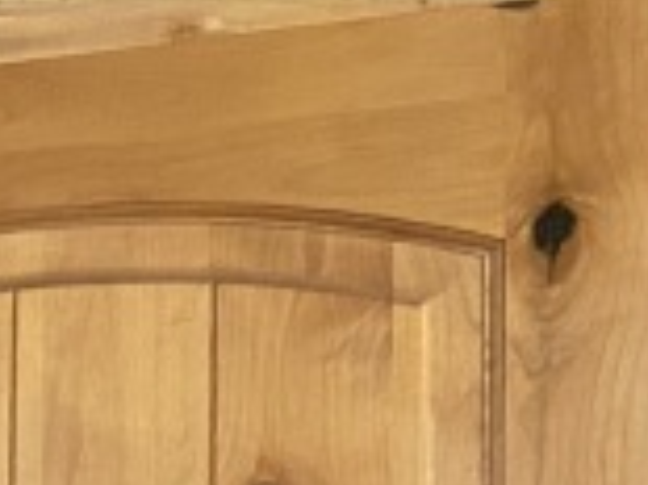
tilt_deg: -3.1
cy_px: 1396
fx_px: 3217
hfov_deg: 9.2
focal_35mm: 172
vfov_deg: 7.6
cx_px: -1313
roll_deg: +1.2
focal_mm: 4.25
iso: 500
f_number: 1.8
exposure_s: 1/60
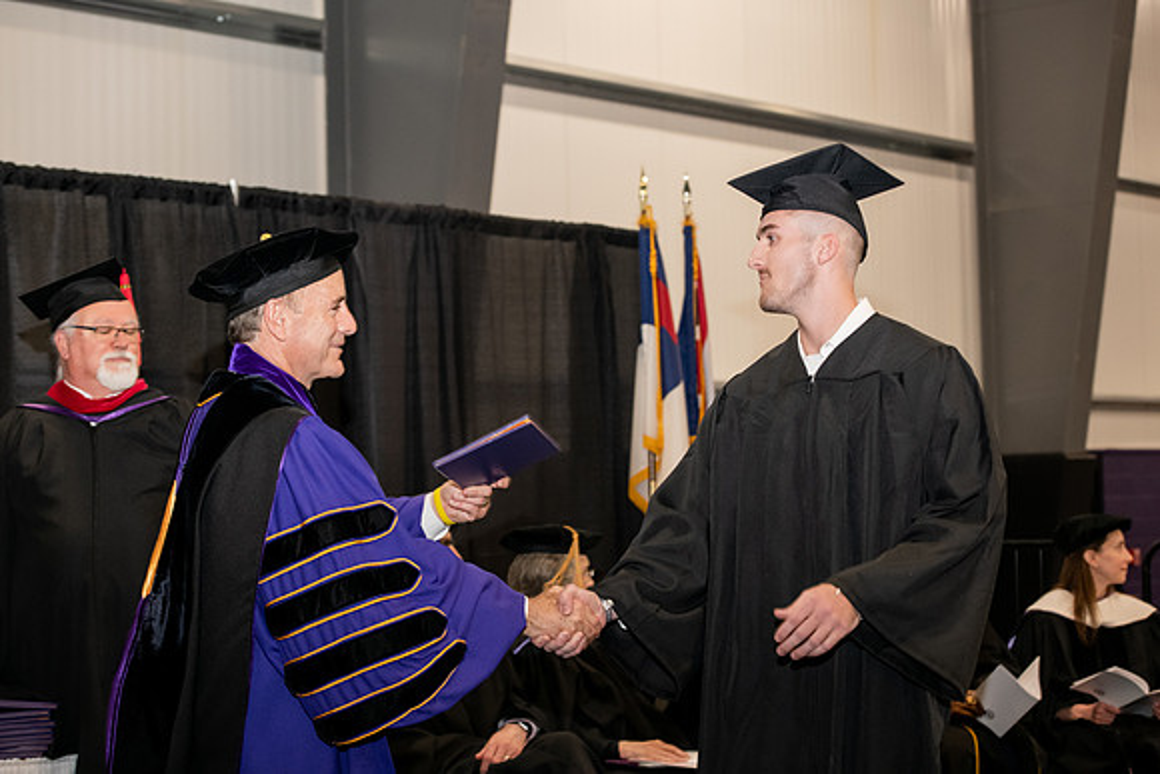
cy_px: 387
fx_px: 2256
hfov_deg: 28.8
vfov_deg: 19.5
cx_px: 580
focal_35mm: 70
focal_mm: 70
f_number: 5
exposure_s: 1/200
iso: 2000
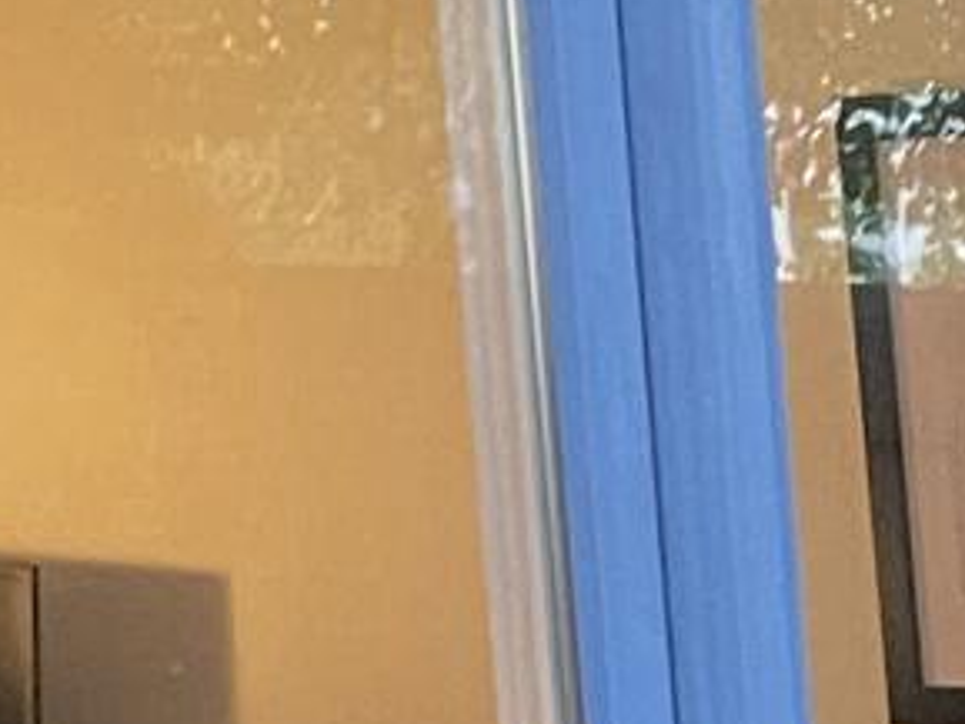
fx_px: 5132
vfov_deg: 7.4
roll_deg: -0.8
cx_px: 3009
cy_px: 1895
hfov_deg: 8.7
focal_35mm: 184
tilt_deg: -12.7
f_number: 1.6
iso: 640
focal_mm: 5.1
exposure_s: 1/40
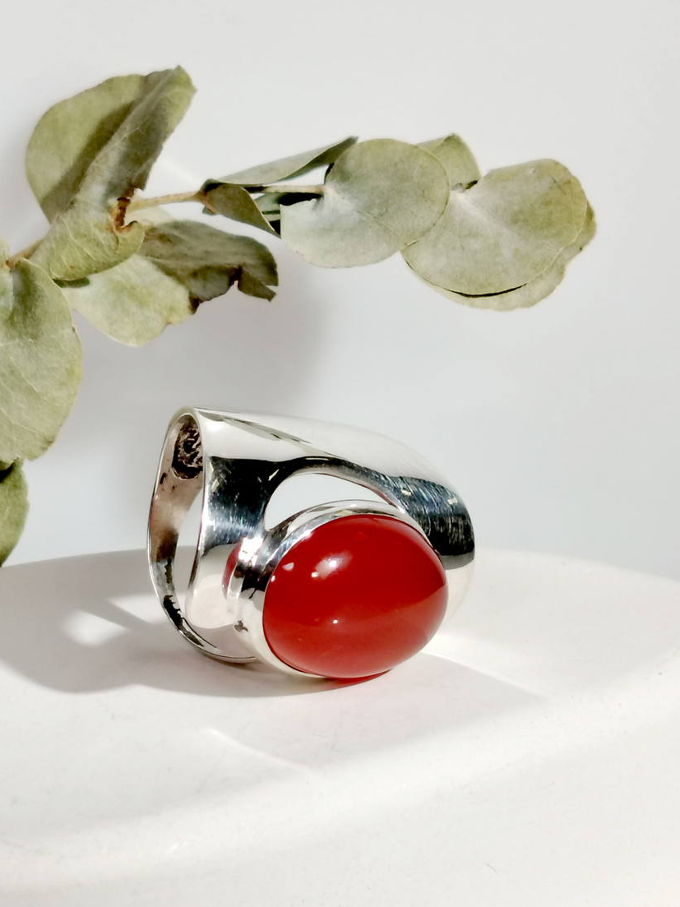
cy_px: 474
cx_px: 295
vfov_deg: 22.5
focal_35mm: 87
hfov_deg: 17.0
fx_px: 2279
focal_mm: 5.25
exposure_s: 1/256
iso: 100
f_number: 1.75
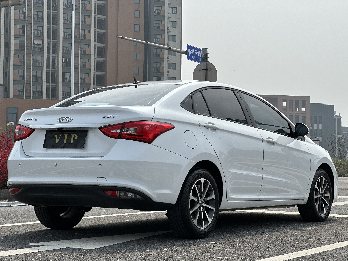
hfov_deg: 25.3
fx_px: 774
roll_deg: -0.2
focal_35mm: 77
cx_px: 174
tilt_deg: +4.6
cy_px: 130
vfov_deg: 19.1
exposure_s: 1/1309
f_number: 2.8
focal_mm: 9
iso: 32
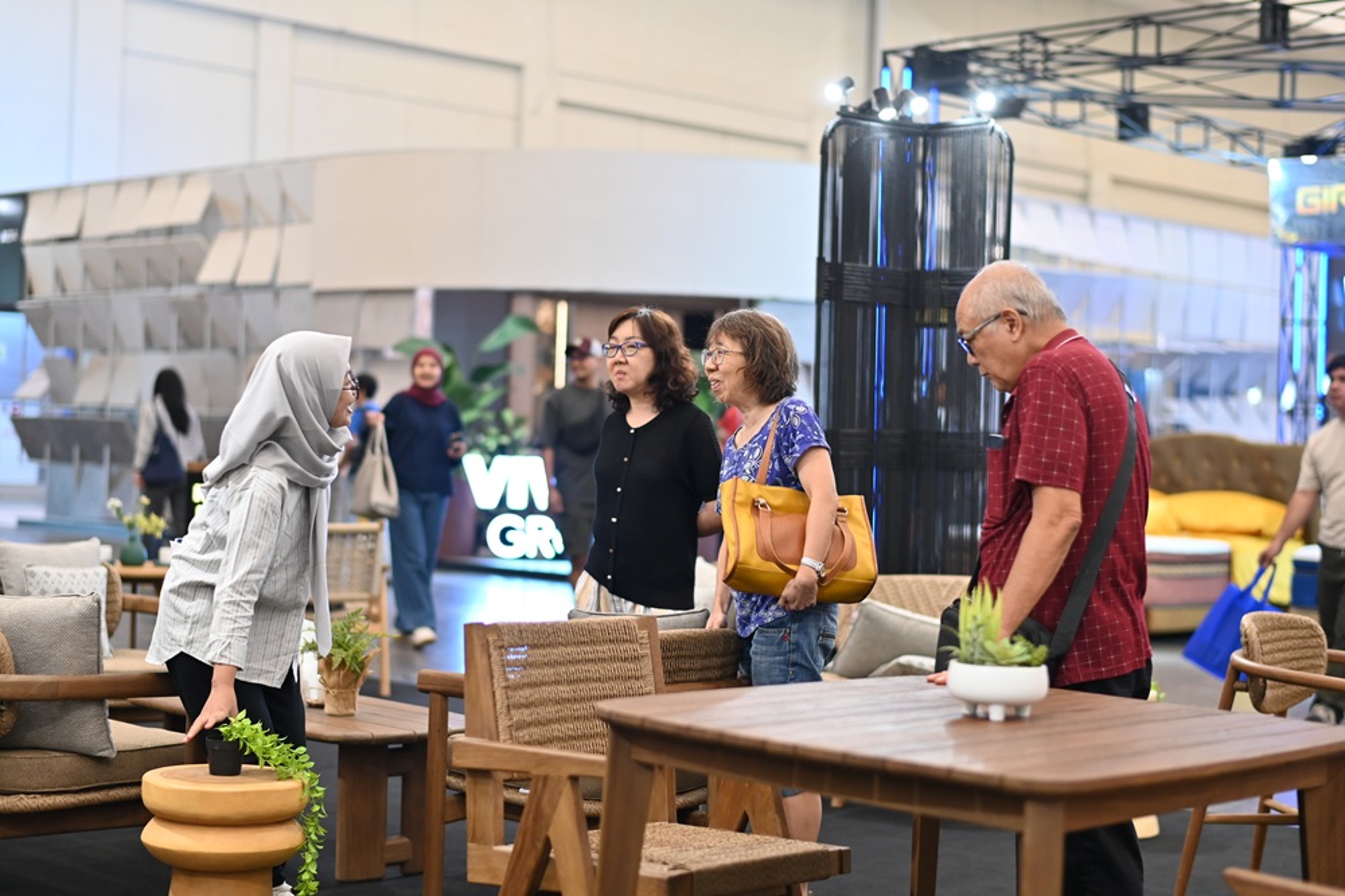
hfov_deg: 34.5
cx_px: 672
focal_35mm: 58
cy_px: 448
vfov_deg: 23.4
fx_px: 2166
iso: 500
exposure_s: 1/125
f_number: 1.8
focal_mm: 58
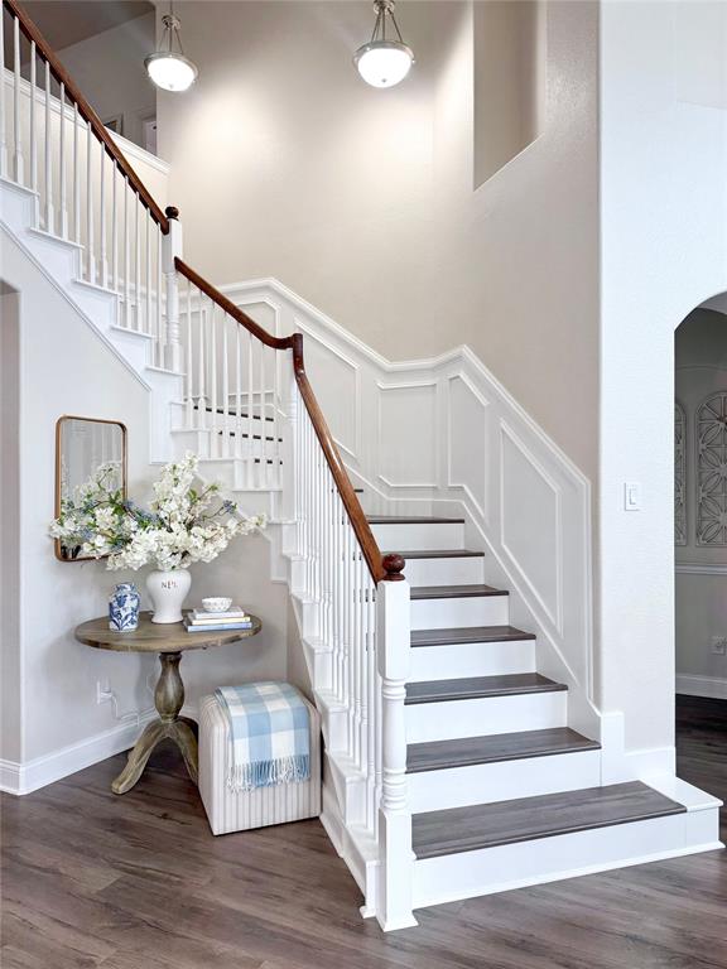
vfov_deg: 71.6
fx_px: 672
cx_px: 364
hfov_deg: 56.8
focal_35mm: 24
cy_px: 484
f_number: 1.78
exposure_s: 1/120
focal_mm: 6.76
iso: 100
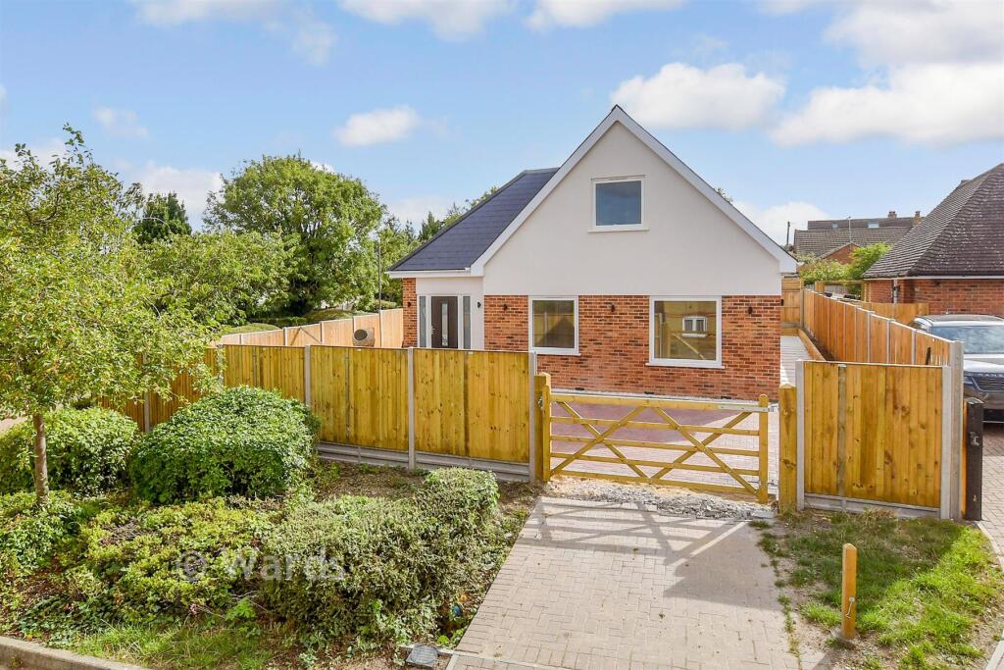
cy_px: 335
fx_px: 418
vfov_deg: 77.3
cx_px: 502
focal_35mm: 15
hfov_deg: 100.4
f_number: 8
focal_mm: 10
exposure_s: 1/400
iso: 160
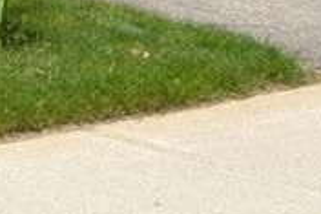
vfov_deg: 6.2
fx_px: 1871
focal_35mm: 210
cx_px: -591
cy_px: -320
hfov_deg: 8.5
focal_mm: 24
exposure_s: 1/200
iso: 100
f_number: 7.1
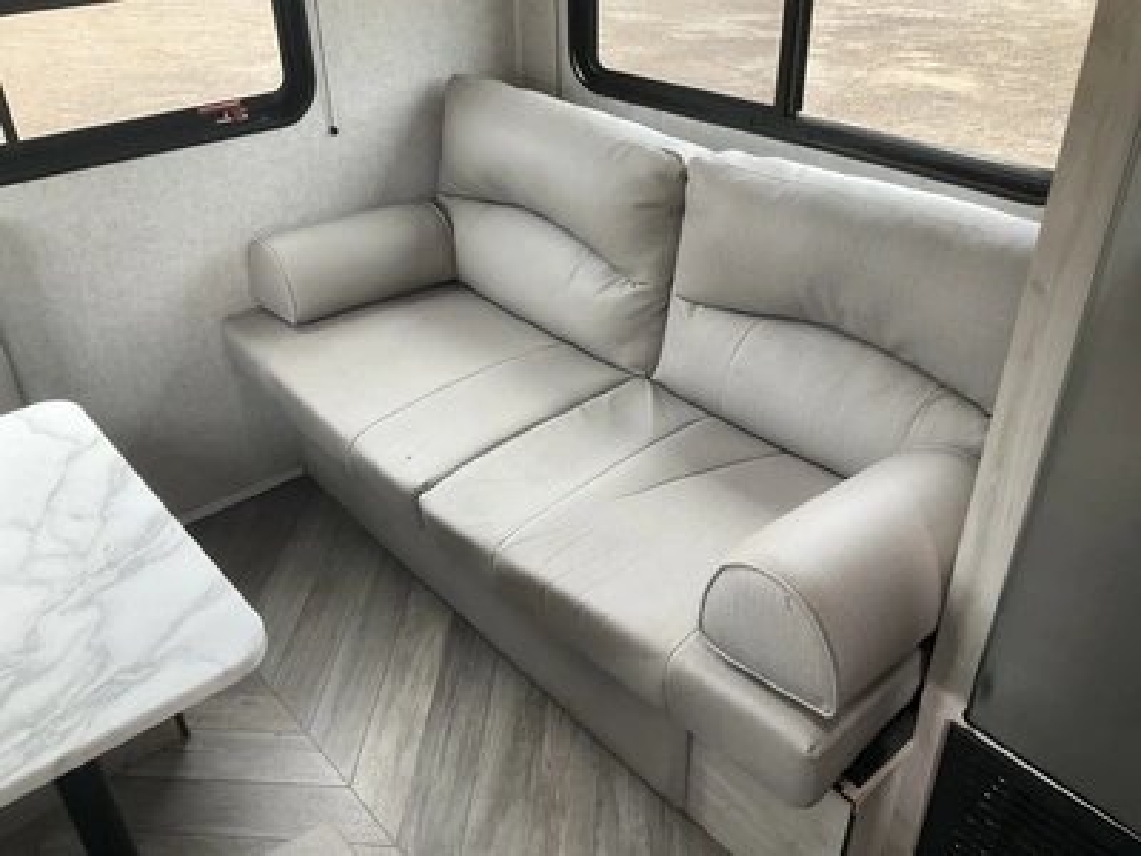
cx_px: 570
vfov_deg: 48.2
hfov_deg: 61.7
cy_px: 428
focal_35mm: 29
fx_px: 956
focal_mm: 3
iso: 64
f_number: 1.8
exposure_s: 1/72
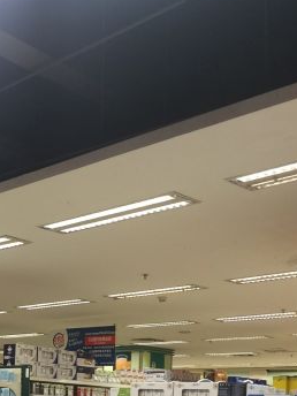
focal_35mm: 59
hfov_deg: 23.8
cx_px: 5
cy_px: 367
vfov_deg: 31.0
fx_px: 675
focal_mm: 4.15
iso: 40
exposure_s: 1/33
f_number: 2.2
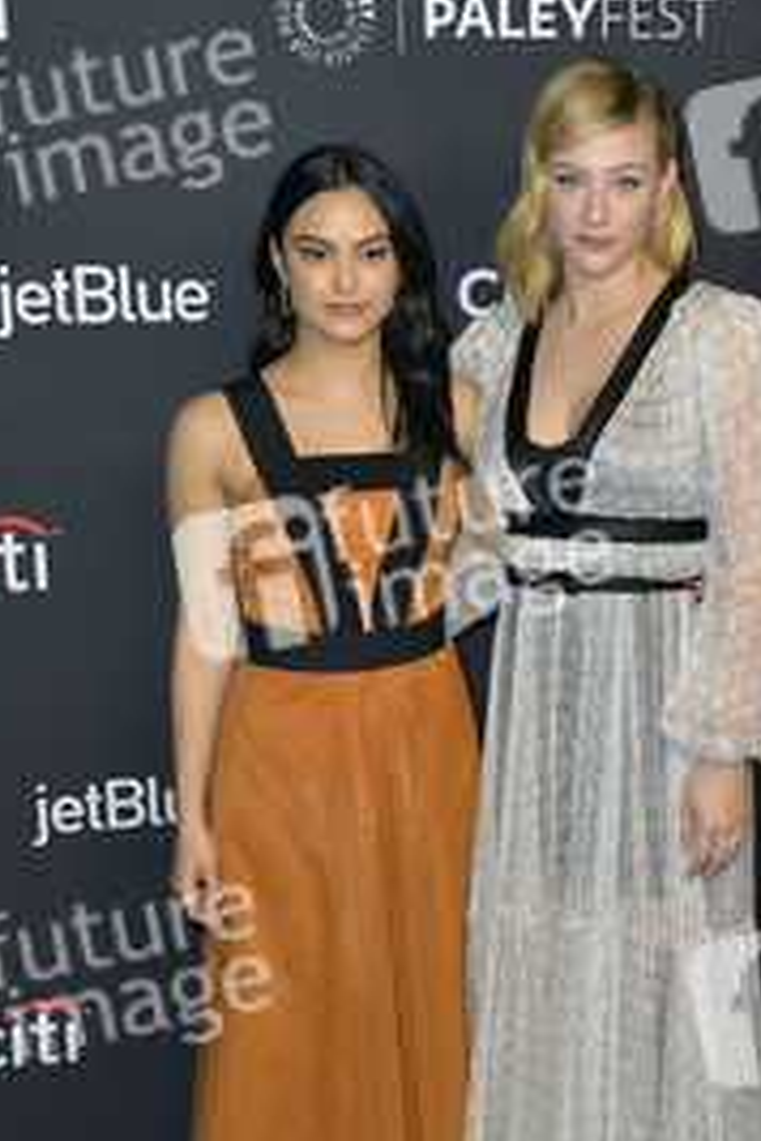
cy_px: 773
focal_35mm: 60
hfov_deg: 22.5
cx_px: 519
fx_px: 1902
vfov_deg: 33.1
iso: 250
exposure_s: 1/250
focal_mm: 40
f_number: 6.3
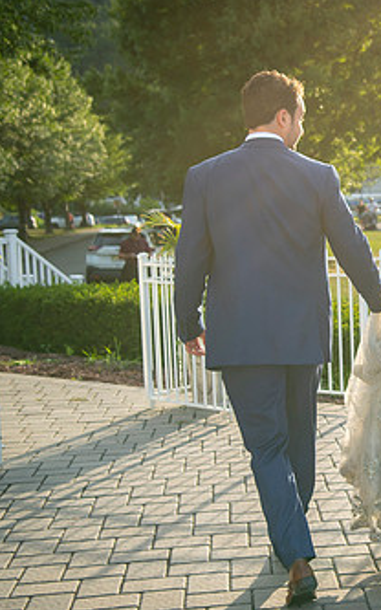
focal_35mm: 76
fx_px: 1263
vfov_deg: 27.1
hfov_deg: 16.5
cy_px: 312
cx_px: 454
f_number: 4
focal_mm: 38
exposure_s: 1/2000
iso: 400
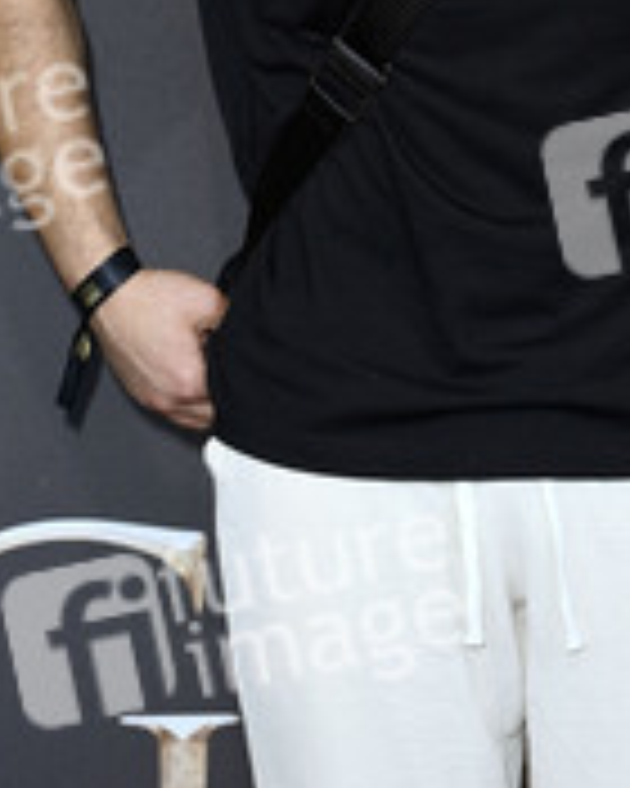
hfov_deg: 8.5
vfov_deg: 10.5
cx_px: 364
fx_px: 4242
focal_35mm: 182
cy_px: -54
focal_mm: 85
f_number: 5.6
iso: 400
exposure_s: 1/250
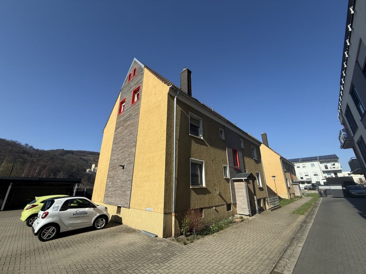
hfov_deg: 102.1
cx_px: 183
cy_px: 137
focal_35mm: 14
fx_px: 148
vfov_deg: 85.7
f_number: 2.2
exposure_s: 1/2611
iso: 50
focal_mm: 2.22
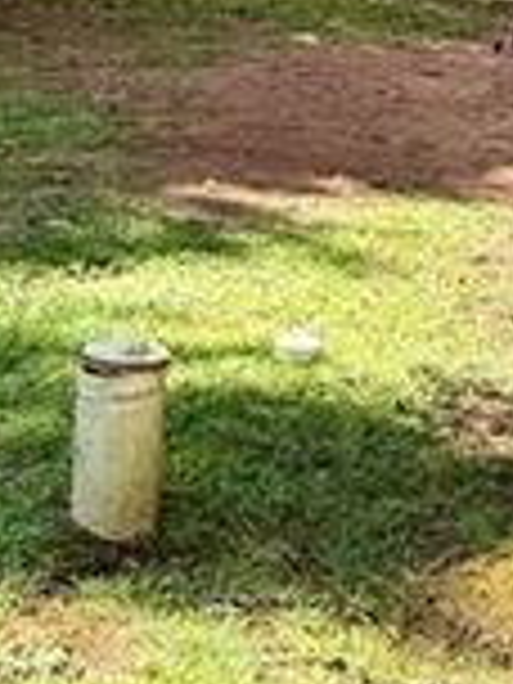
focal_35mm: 105
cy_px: -65
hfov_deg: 13.2
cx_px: 788
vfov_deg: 18.1
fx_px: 2075
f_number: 1.78
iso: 80
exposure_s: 1/1174
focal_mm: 6.76
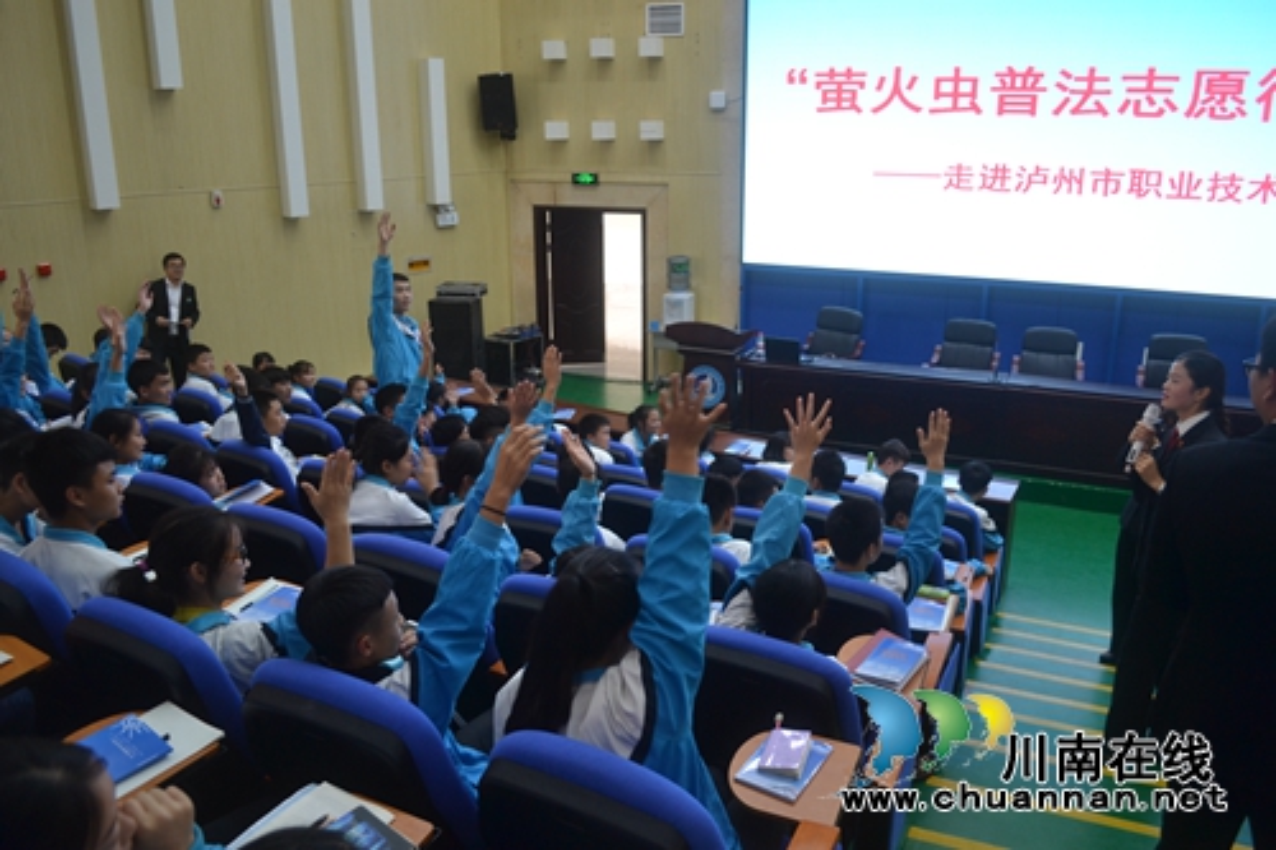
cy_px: 425
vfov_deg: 47.9
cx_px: 638
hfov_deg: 67.4
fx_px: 957
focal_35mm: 27
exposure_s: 1/25
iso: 400
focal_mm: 18
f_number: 3.5
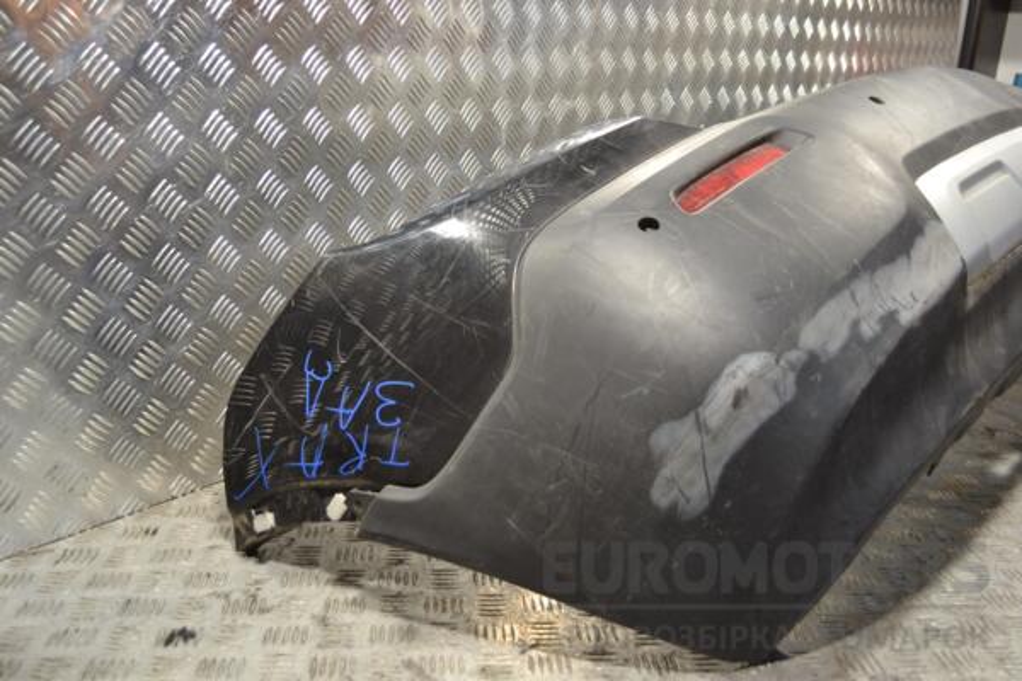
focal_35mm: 36
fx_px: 1022
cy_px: 340
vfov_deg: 36.9
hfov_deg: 53.1
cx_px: 511
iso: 180
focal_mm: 24
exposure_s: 1/30
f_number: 4
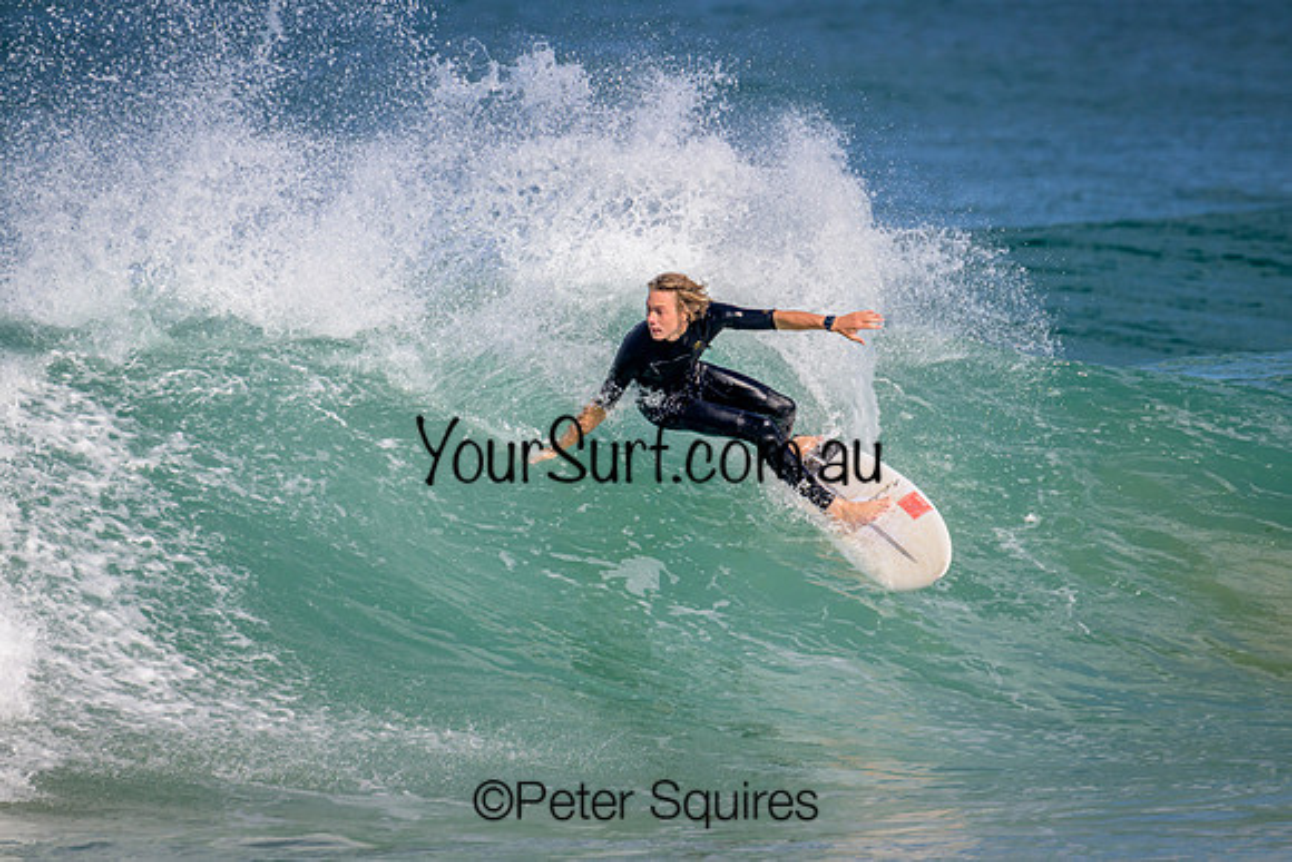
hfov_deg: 3.0
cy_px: 431
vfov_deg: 2.0
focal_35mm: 680
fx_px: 24409
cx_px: 646
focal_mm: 680
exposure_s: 1/2000
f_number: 11
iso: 720
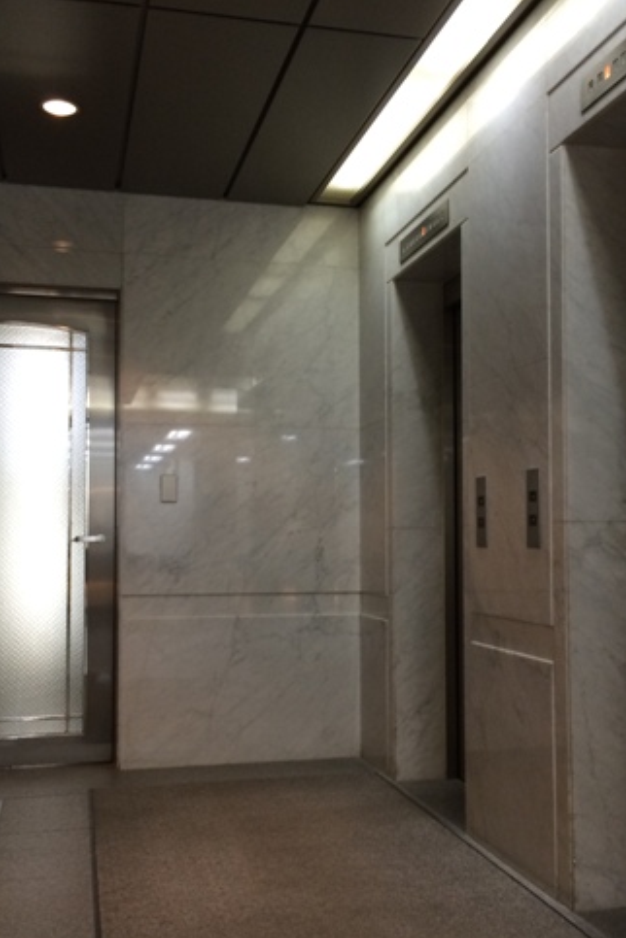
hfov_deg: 33.4
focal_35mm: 40
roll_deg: +0.3
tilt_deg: +2.2
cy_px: 495
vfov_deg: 48.4
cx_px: 332
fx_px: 1043
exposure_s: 1/30
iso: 125
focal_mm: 4.15
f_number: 2.2
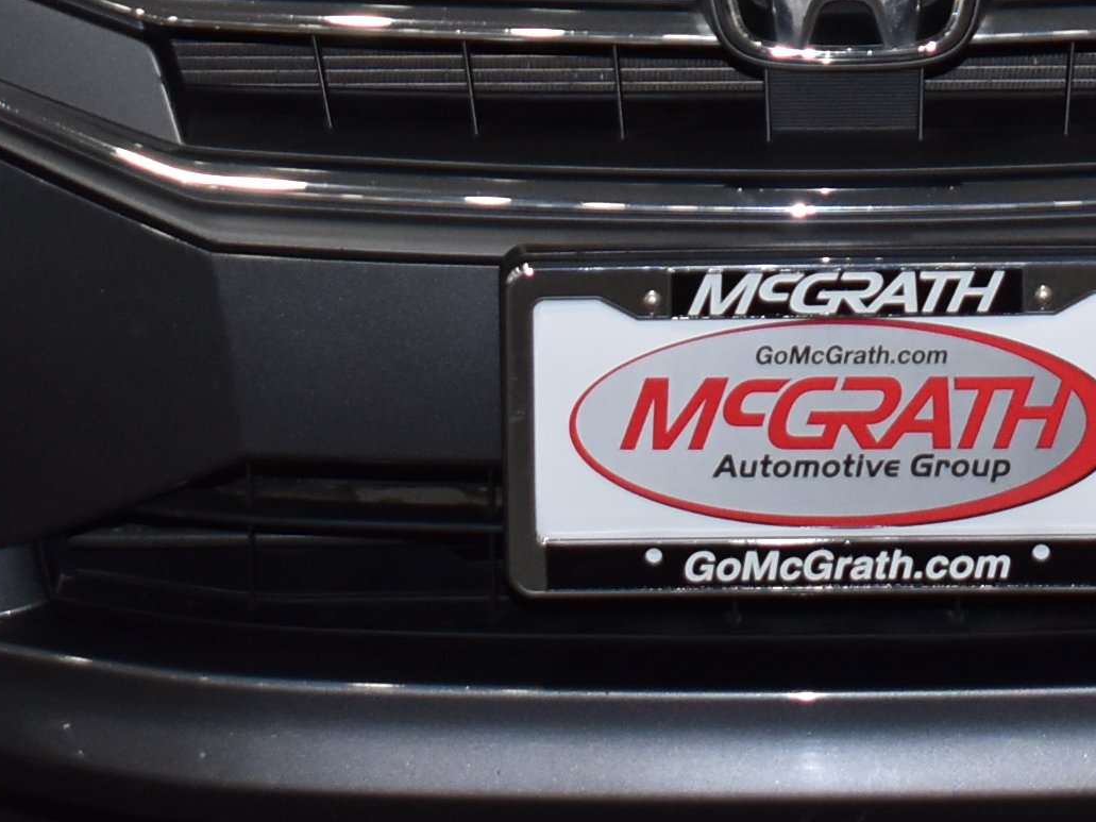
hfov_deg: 10.1
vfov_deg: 7.4
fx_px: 6176
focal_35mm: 195
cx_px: 917
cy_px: -517
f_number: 5
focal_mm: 31
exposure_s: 1/200
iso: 640
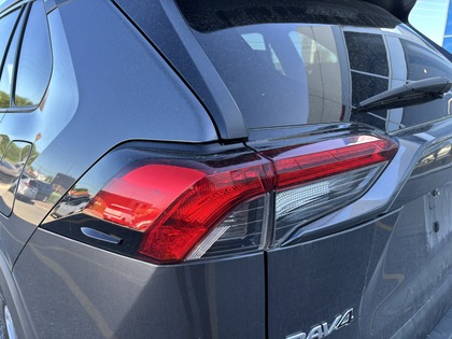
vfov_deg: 53.1
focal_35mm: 26
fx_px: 339
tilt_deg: -16.0
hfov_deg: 67.3
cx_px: 226
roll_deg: -1.1
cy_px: 170
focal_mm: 5.96
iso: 40
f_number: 1.6
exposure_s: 1/178
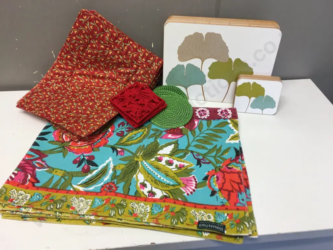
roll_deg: -0.9
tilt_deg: -39.2
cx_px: 166
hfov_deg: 61.7
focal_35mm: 29
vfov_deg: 48.2
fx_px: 279
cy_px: 125
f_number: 2.2
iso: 40
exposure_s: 1/33
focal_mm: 4.15
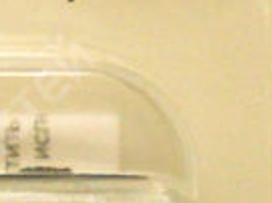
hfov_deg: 8.0
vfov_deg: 6.3
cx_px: -272
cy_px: 139
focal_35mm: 237
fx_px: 1861
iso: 400
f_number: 3.5
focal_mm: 5.8
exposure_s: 1/100
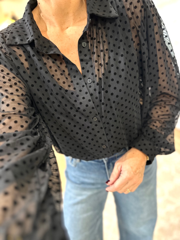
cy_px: 120
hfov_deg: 56.8
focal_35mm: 24
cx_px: 90
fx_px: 166
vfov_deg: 71.6
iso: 800
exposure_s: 1/33
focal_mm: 6.86
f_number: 1.78
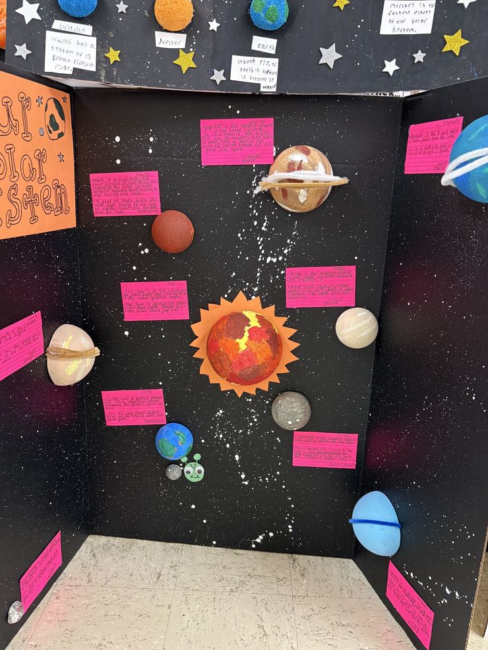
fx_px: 507
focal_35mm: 27
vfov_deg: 65.3
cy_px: 313
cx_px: 243
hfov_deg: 51.4
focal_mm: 5.96
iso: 200
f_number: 1.6
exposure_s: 1/60
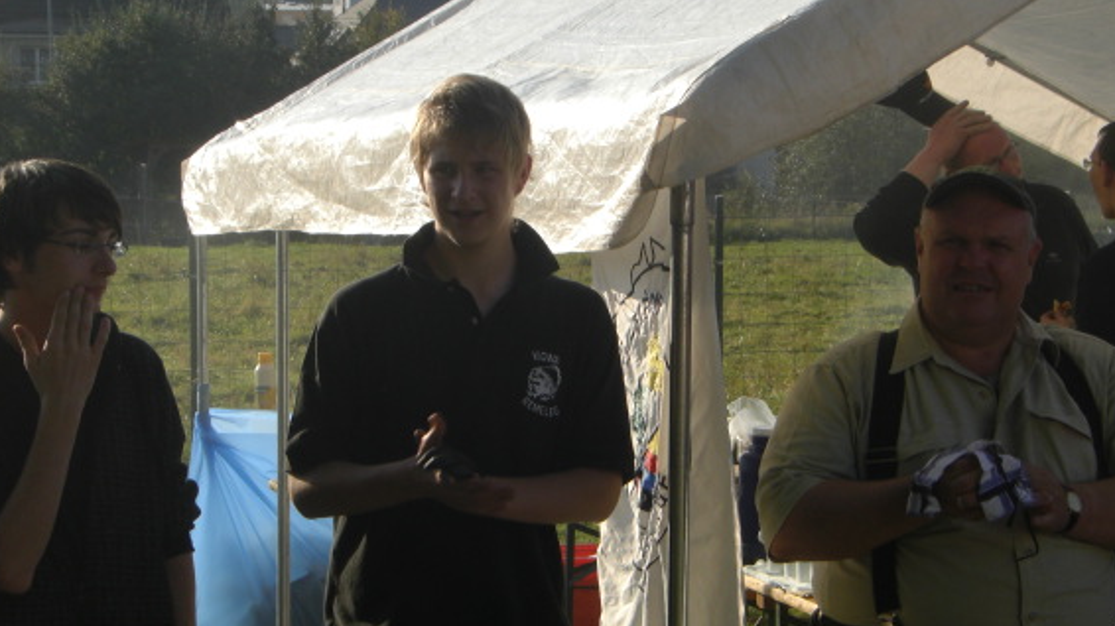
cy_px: 329
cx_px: 589
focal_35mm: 117
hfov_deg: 18.3
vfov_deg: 10.4
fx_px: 3458
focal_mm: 15.8
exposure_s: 1/250
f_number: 5.6
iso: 50
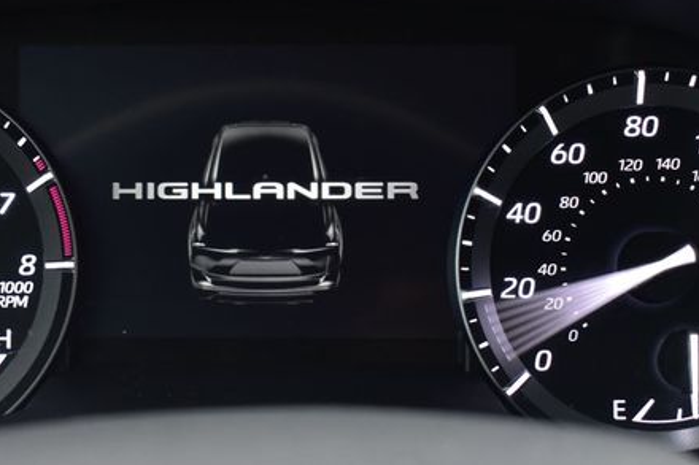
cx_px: 249
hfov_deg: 24.4
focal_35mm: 83
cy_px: 240
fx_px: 1611
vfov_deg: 16.4
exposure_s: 1/15
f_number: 6.3
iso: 1250
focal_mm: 38
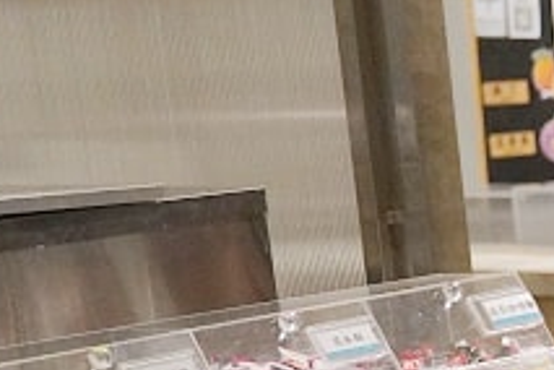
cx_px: 1480
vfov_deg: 7.6
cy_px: 620
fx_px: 2693
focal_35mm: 175
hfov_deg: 9.8
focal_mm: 31
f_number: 2.8
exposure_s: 1/160
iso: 5000
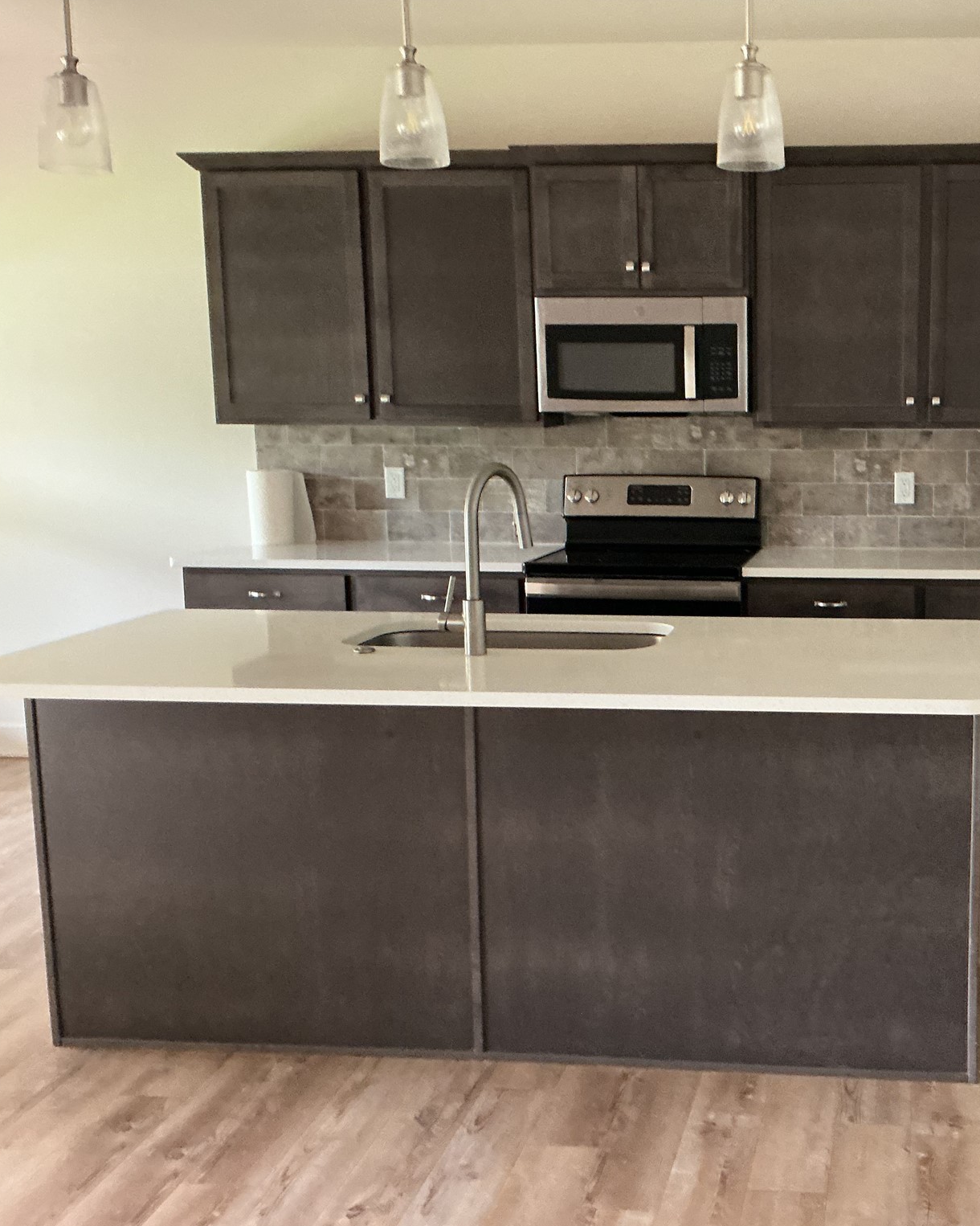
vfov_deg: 47.9
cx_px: 811
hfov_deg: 37.5
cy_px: 615
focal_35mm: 38
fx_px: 1378
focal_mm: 3
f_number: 1.8
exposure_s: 1/30
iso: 320
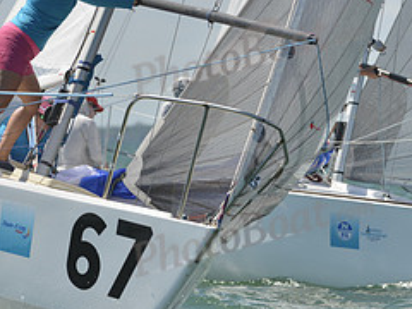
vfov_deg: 2.7
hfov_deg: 3.6
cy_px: 167
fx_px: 6629
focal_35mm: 557
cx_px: 45
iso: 200
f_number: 6.3
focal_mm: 240
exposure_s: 1/1250
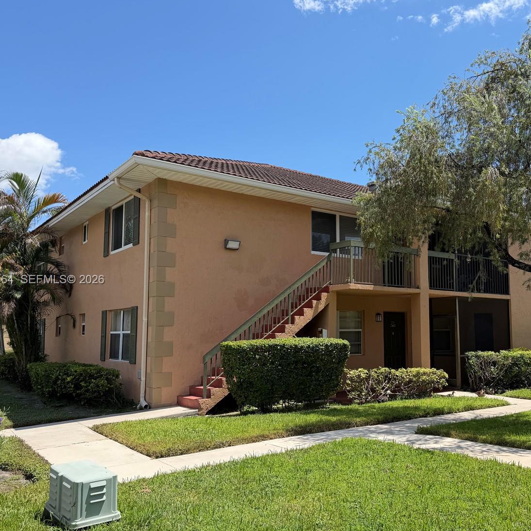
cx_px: 341
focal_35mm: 31
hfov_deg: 51.8
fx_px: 538
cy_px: 280
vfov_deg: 52.5
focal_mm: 6.76
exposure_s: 1/3279
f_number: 1.78
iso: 100
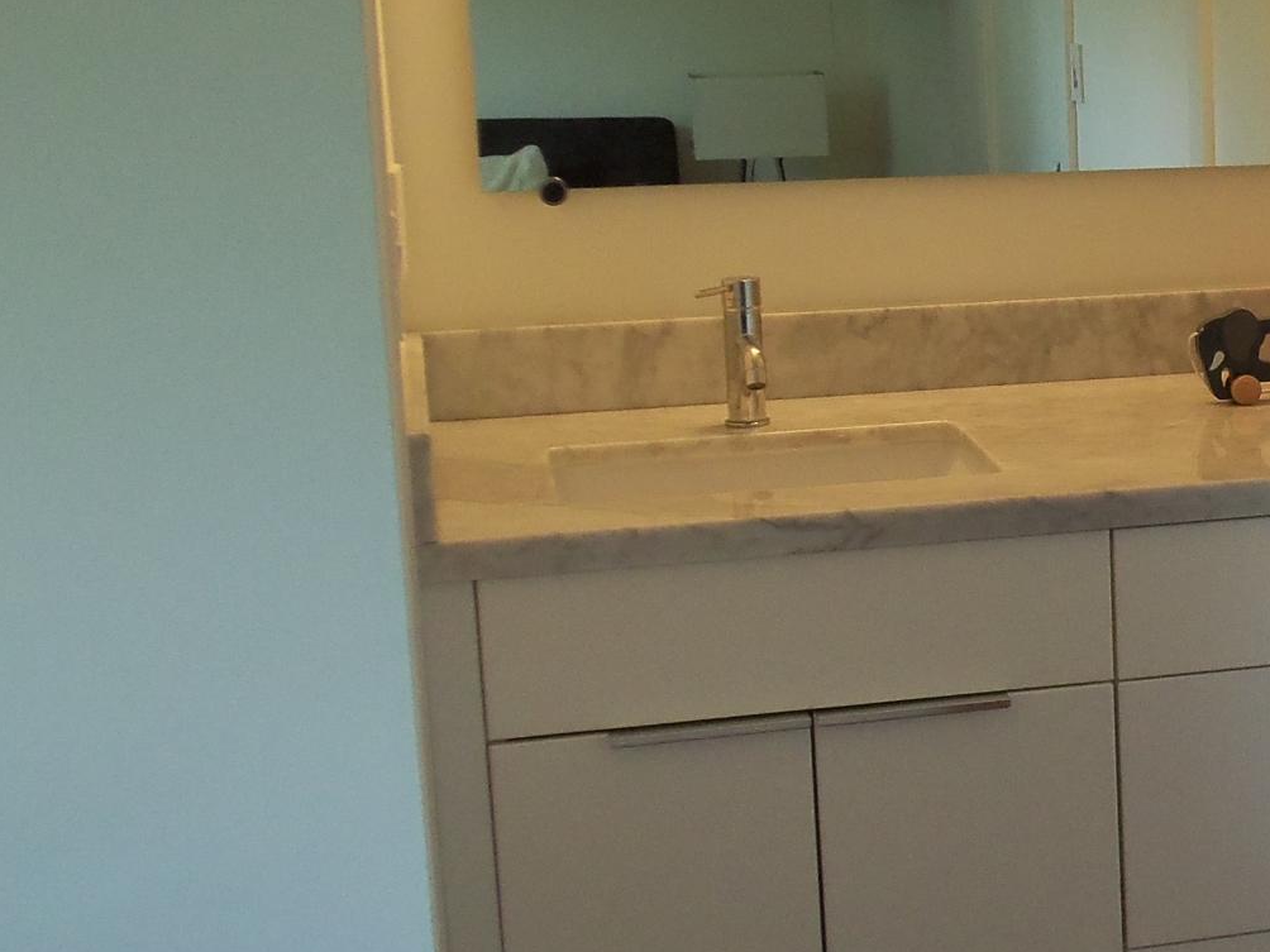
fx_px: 2825
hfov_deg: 23.6
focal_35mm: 77
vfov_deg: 19.1
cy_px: 429
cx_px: 1440
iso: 125
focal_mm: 5.2
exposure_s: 1/30
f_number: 3.4
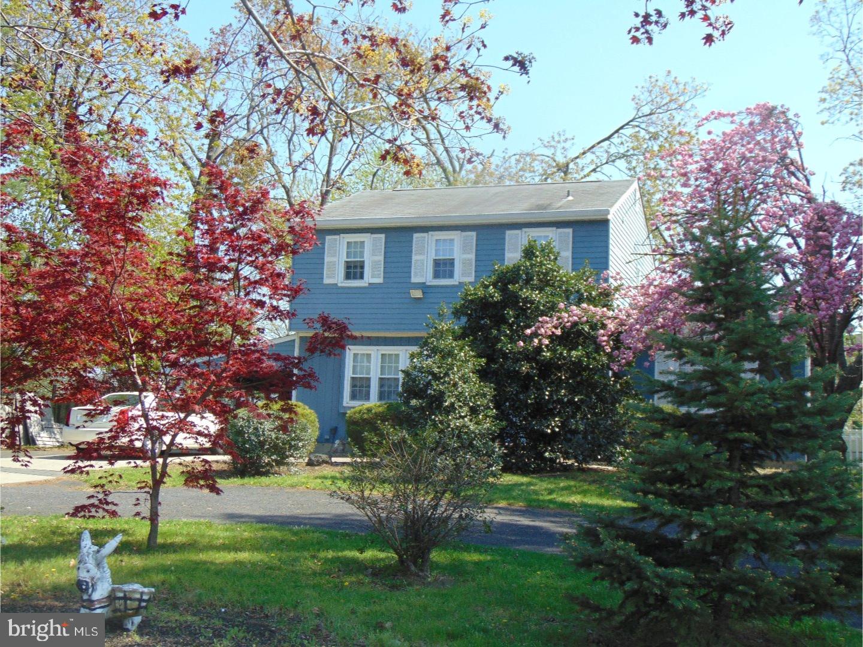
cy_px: 324
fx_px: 1047
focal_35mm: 42
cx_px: 432
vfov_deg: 34.3
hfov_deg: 44.8
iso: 80
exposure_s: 1/400
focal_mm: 7.6
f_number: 3.3
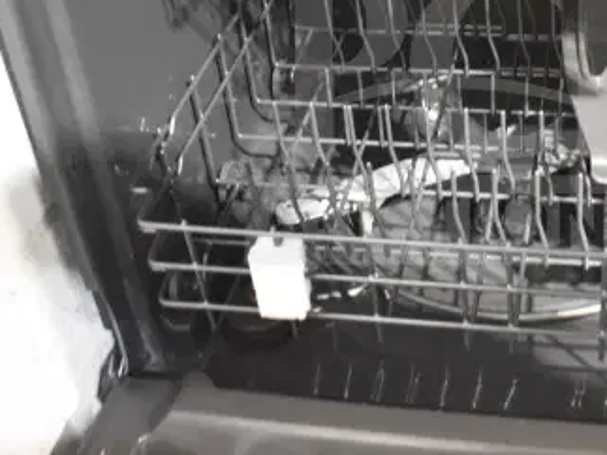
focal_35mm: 60
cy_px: 116
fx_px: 1052
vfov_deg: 24.1
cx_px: 455
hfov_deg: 31.6
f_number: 3.8
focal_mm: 22
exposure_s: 1/50
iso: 6400
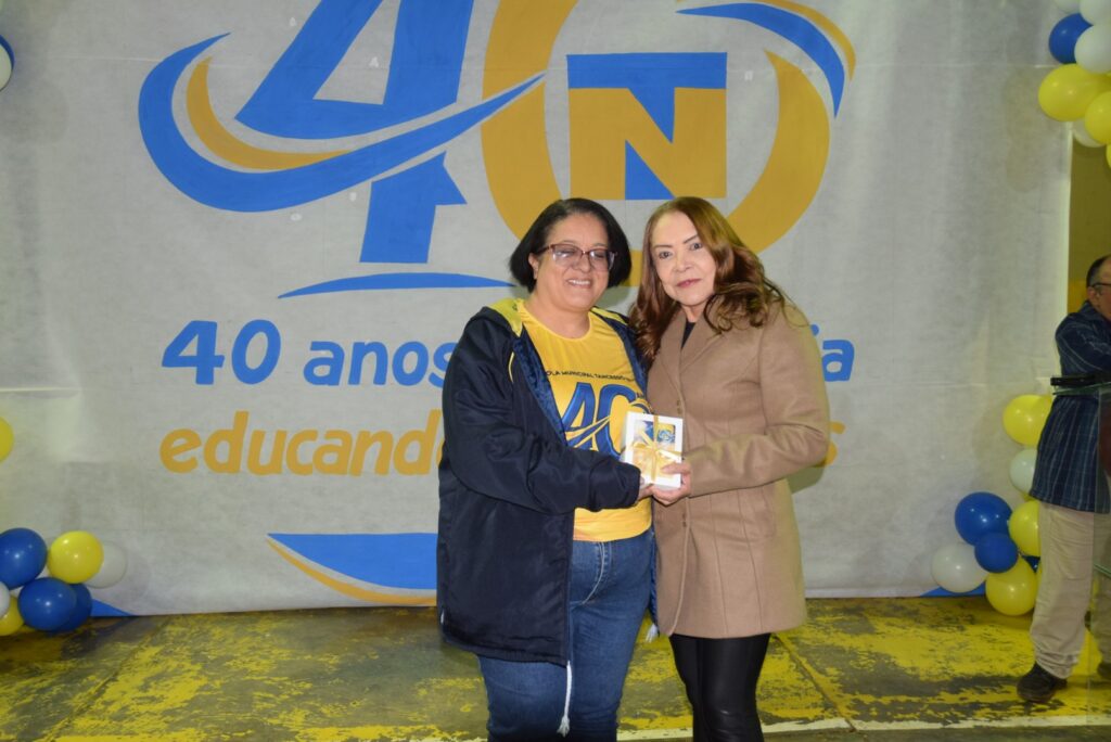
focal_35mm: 36
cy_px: 371
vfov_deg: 36.9
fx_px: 1112
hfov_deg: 53.1
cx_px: 556
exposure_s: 1/60
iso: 800
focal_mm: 24
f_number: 4
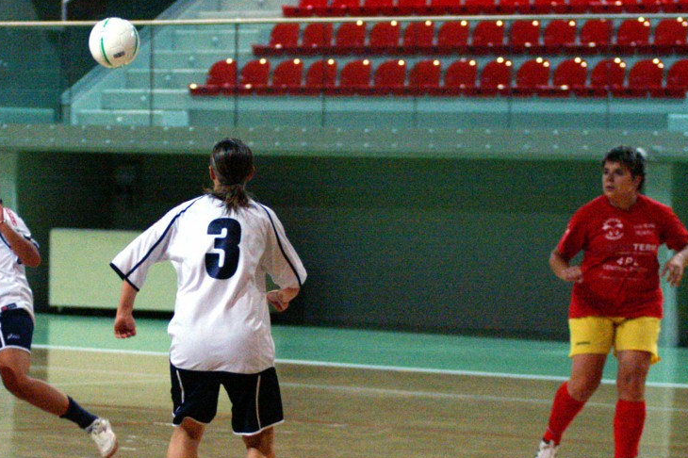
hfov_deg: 11.1
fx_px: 3515
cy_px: 327
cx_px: 139
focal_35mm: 184
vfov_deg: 7.5
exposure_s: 1/350
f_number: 2.8
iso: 3200
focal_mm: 70
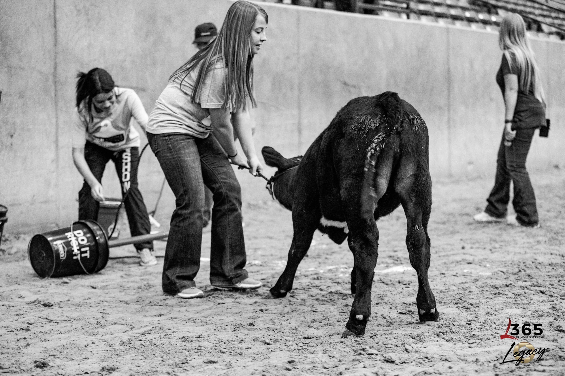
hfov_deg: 28.9
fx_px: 1098
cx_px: 282
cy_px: 188
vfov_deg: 19.4
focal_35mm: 70
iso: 5000
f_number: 2.8
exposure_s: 1/320
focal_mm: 70
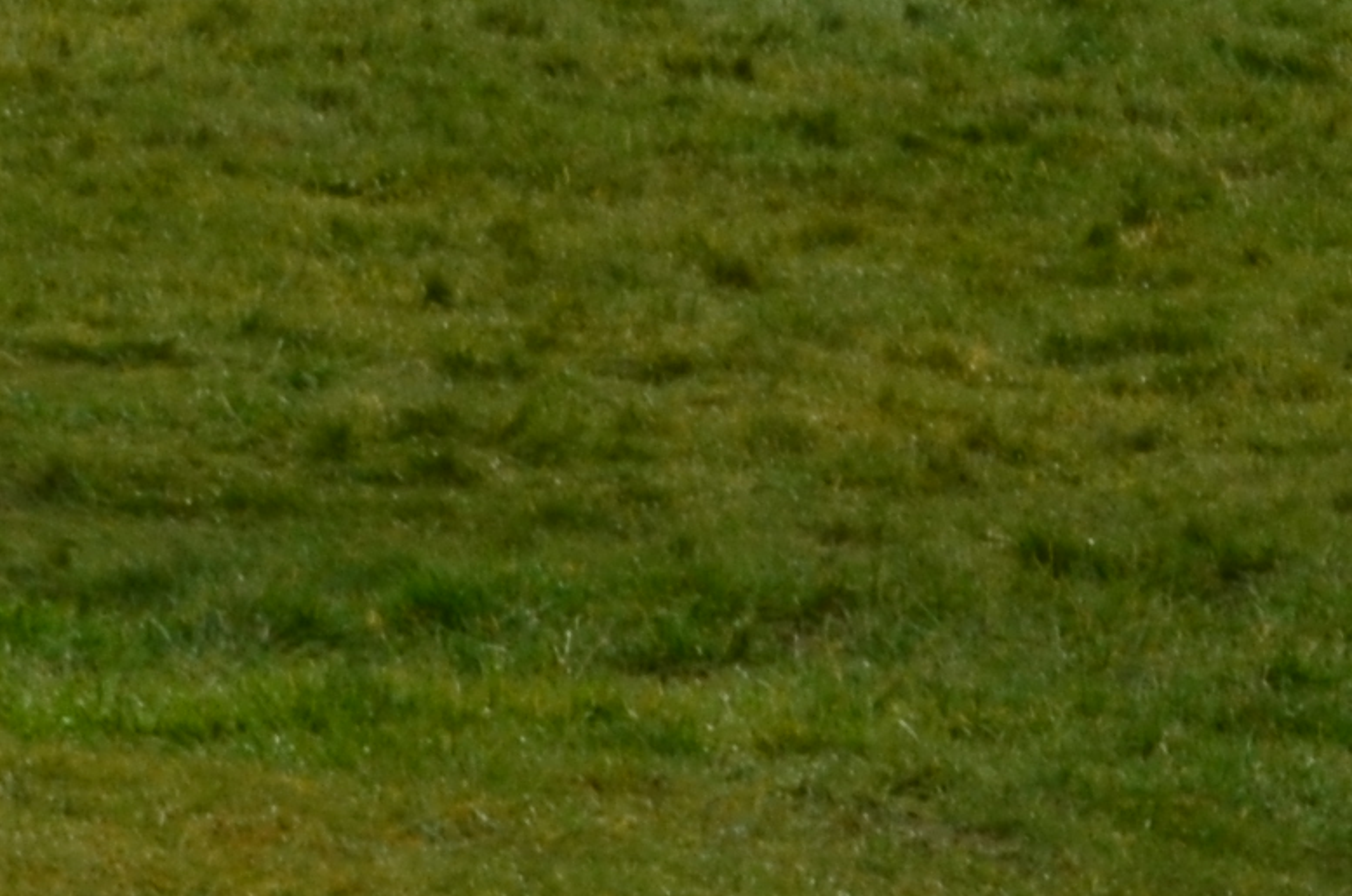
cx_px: -362
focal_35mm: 523
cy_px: -980
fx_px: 19611
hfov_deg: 3.9
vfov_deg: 2.6
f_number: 10
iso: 200
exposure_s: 1/60
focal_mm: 55
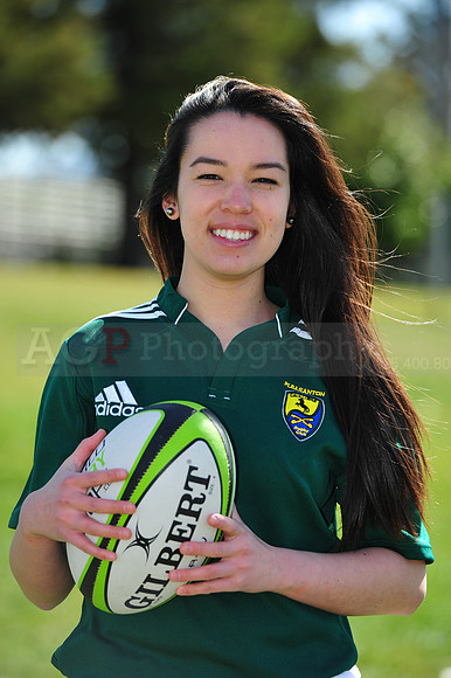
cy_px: 339
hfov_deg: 6.9
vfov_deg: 10.3
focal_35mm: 200
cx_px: 226
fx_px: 3763
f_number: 4.5
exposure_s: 1/640
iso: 200
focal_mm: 200
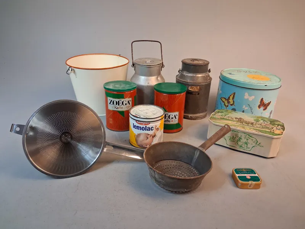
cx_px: 152
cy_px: 114
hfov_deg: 65.3
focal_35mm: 27
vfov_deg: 51.4
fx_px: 238
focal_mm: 4
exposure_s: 1/50
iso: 320
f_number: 1.8
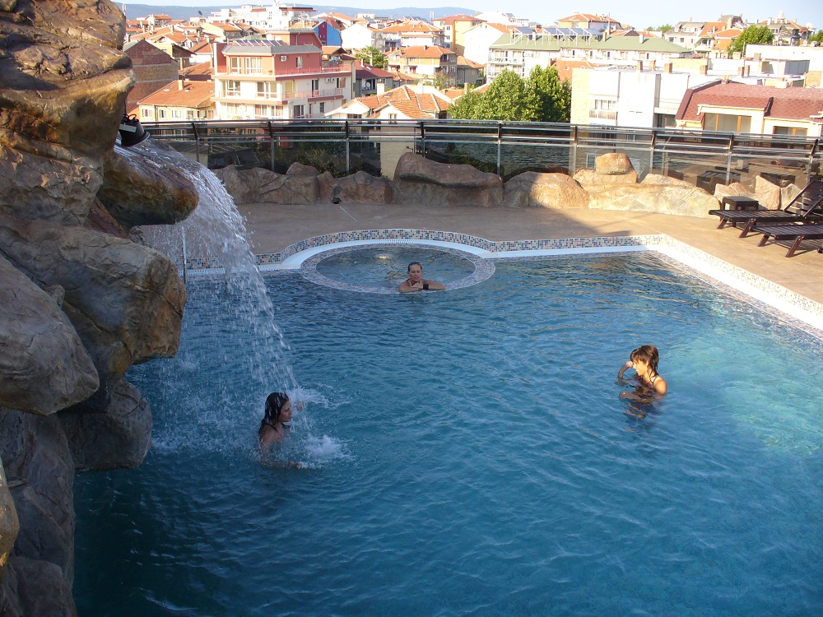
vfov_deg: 38.7
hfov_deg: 50.1
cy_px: 308
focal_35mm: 37
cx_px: 412
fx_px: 880
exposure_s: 1/160
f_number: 5.6
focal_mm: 6.1
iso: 80
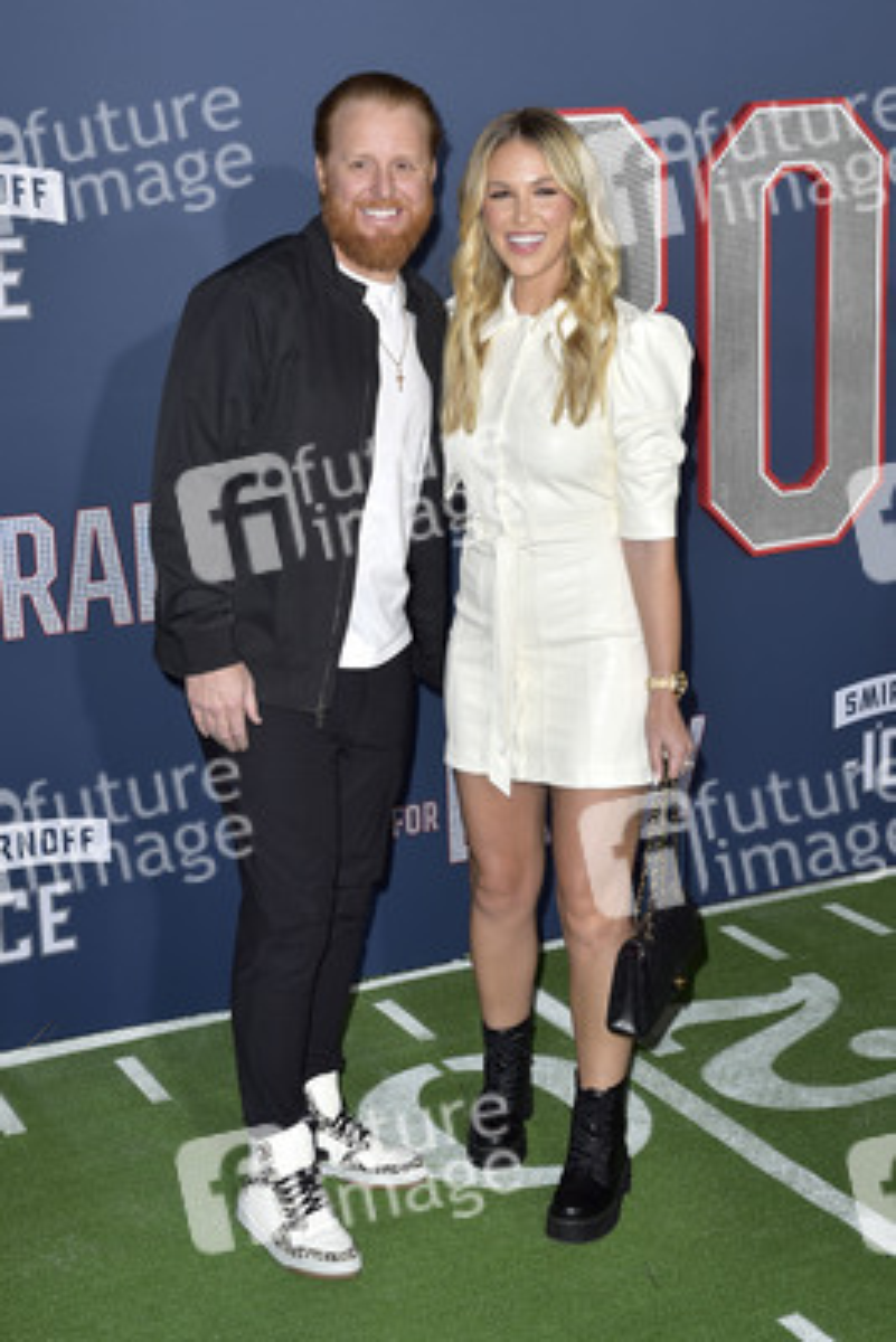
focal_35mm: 50
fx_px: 1865
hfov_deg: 27.0
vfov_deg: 39.6
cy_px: 671
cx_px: 448
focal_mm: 50
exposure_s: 1/250
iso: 400
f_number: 6.3
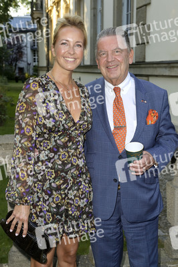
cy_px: 134
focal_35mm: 48
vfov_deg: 41.1
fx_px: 357
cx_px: 89
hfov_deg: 28.0
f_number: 5.6
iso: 640
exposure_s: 1/250
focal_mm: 48
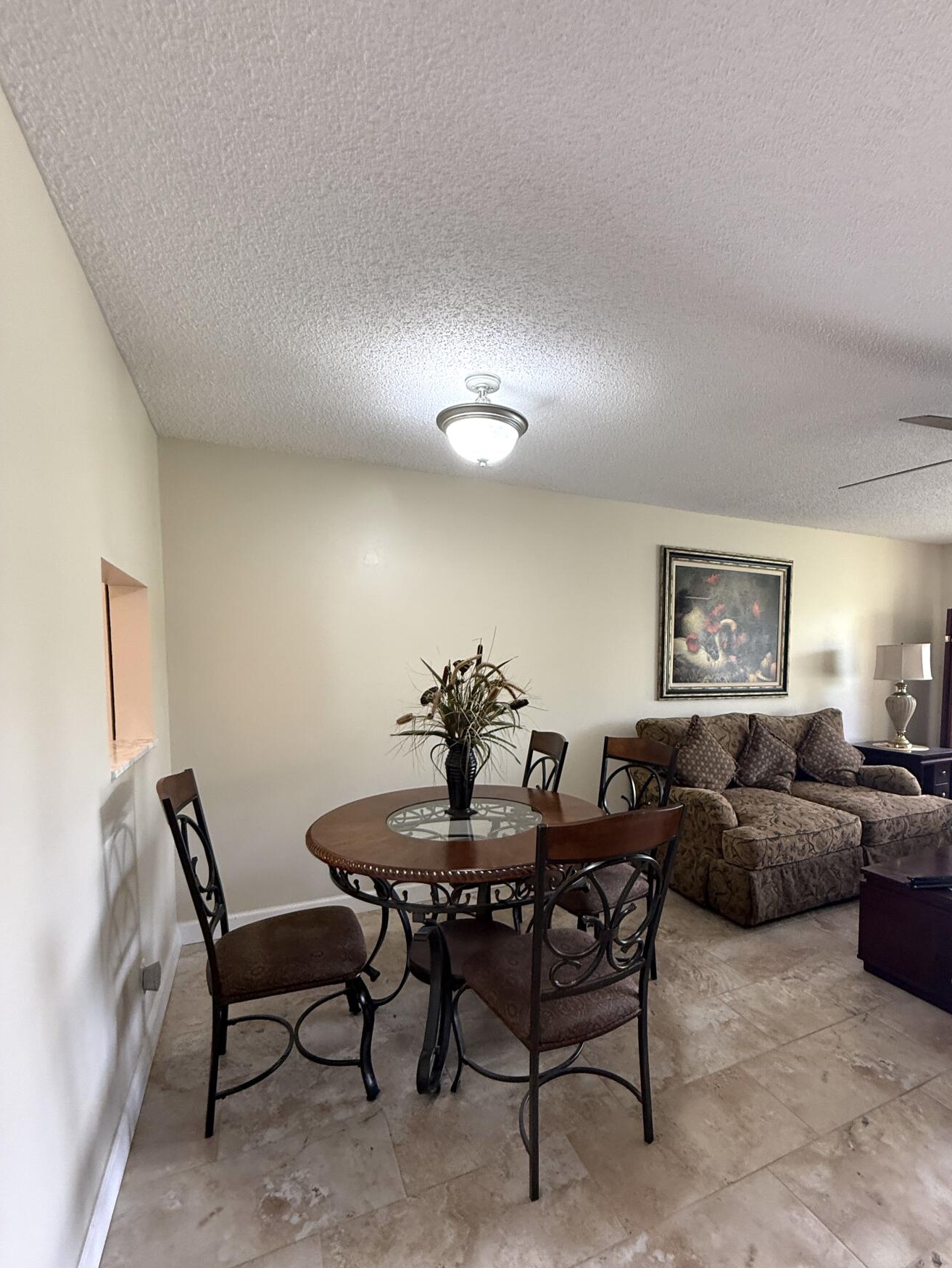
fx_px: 587
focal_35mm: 16
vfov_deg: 94.2
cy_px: 699
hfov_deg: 77.7
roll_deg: -0.6
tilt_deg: -3.4
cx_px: 539
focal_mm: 2.22
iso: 250
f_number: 2.2
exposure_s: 1/60
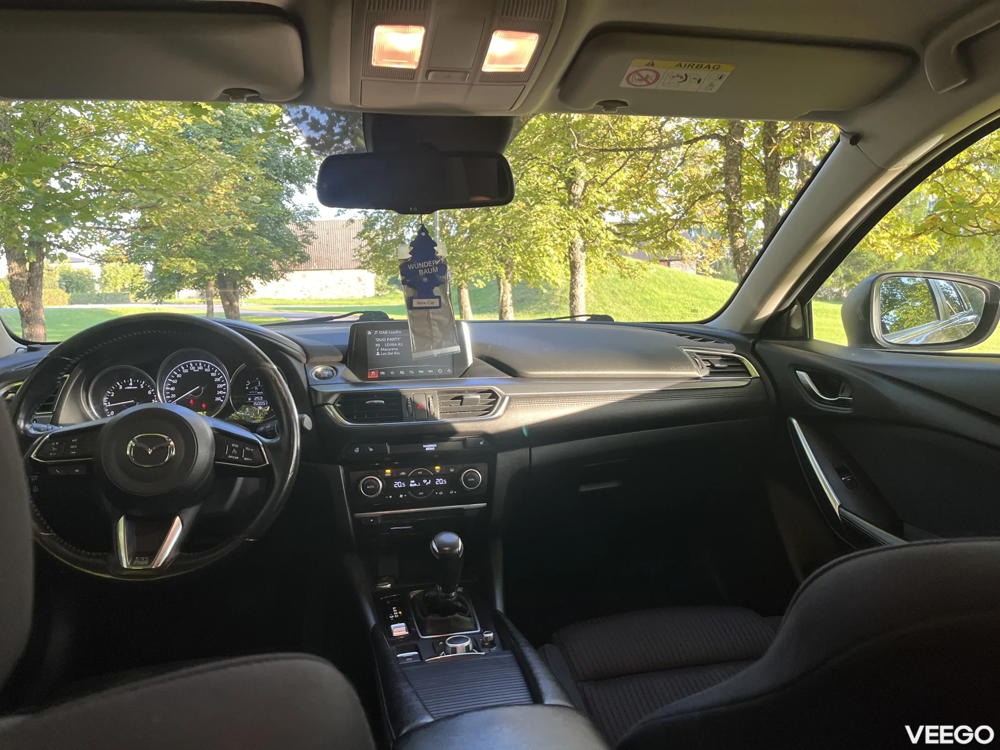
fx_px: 751
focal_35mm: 26
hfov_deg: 67.3
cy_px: 375
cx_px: 500
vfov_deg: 53.1
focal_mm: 5.1
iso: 125
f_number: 1.6
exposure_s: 1/121
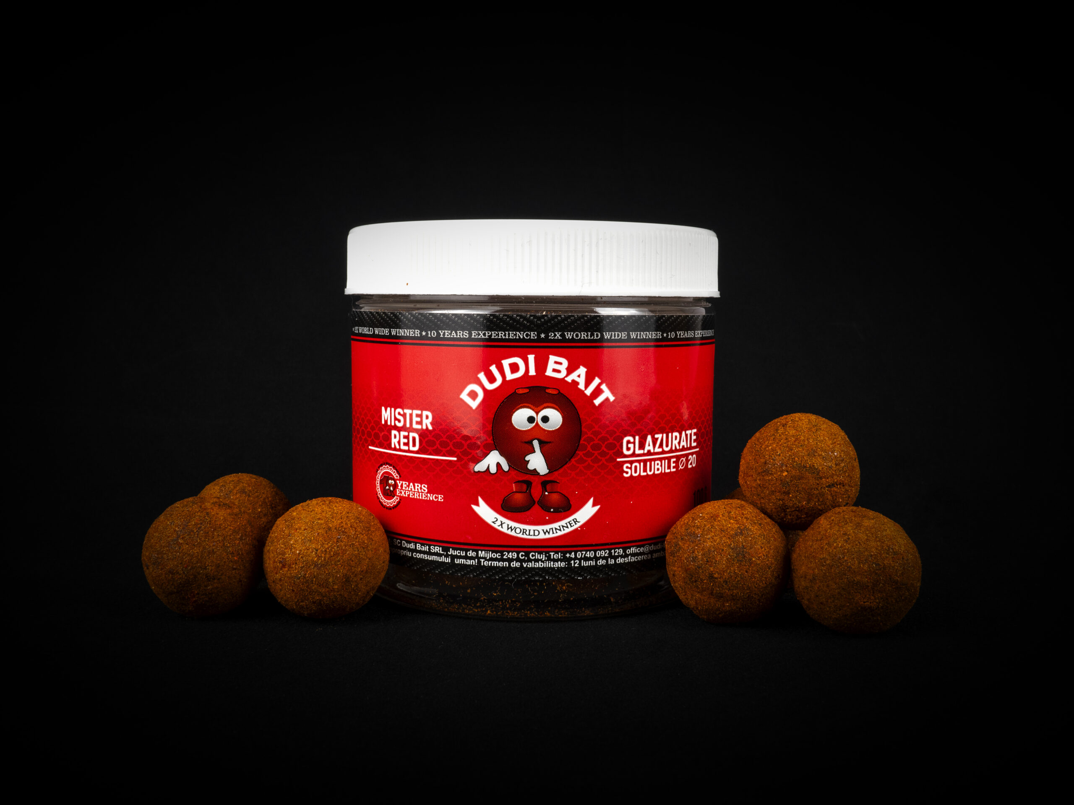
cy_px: 402
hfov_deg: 54.0
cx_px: 537
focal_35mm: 34
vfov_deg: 41.8
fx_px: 1055
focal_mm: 17
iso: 200
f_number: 14
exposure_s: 1/20
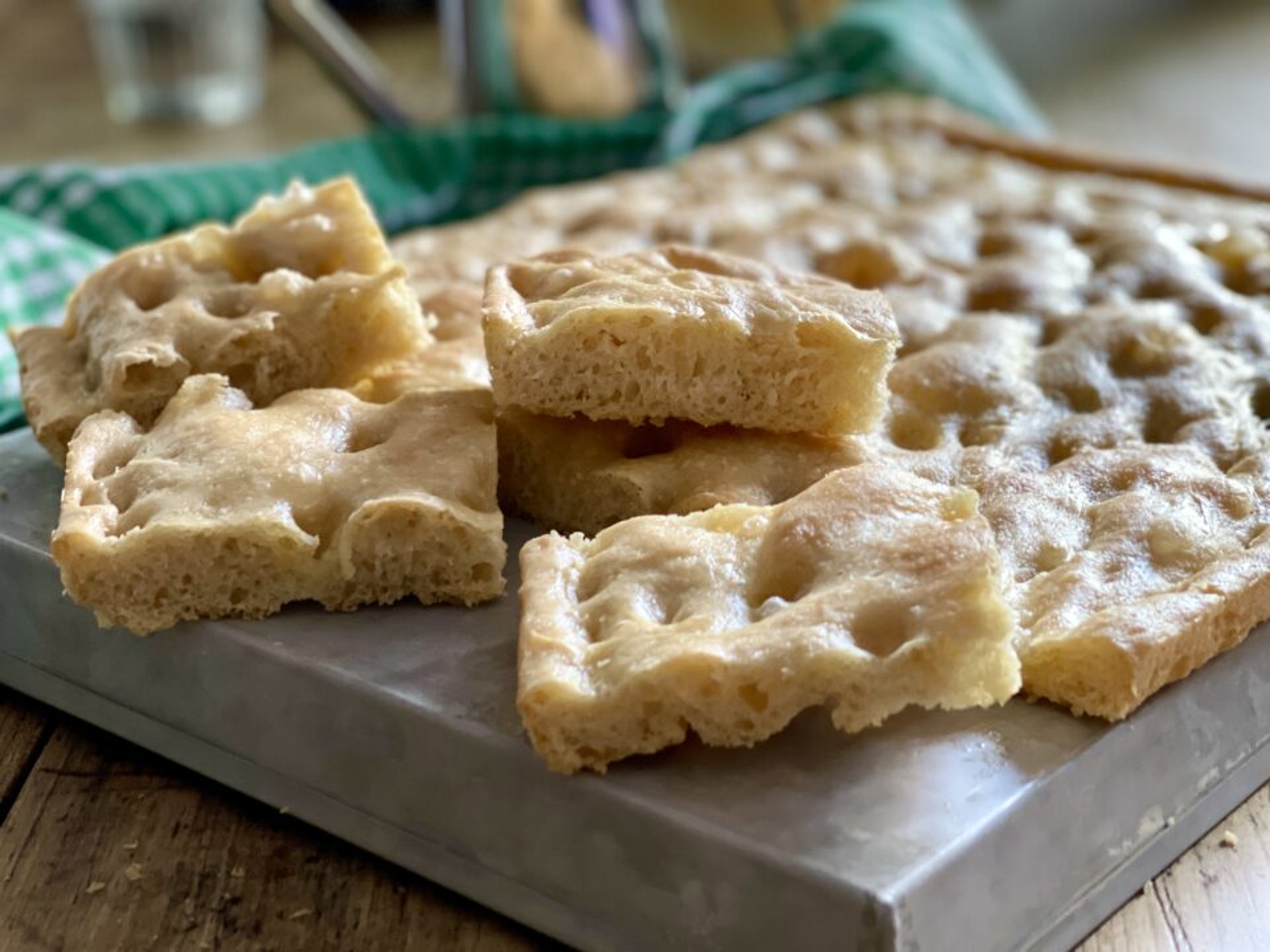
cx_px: 635
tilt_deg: -22.3
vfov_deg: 22.9
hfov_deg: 30.3
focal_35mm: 64
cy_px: 476
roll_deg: +0.6
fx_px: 2348
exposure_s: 1/40
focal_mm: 7.5
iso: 200
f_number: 2.2
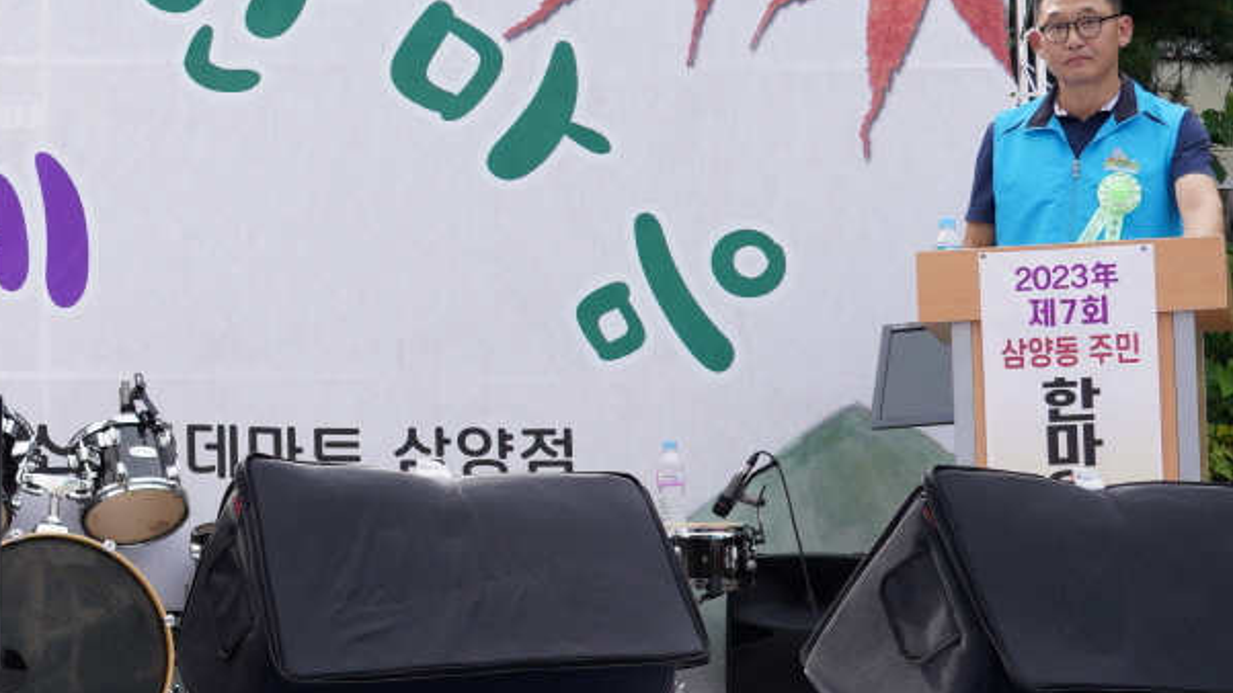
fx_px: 3694
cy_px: 338
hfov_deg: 18.0
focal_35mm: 113
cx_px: -236
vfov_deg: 10.7
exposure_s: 1/250
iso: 100
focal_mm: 36
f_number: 4.5
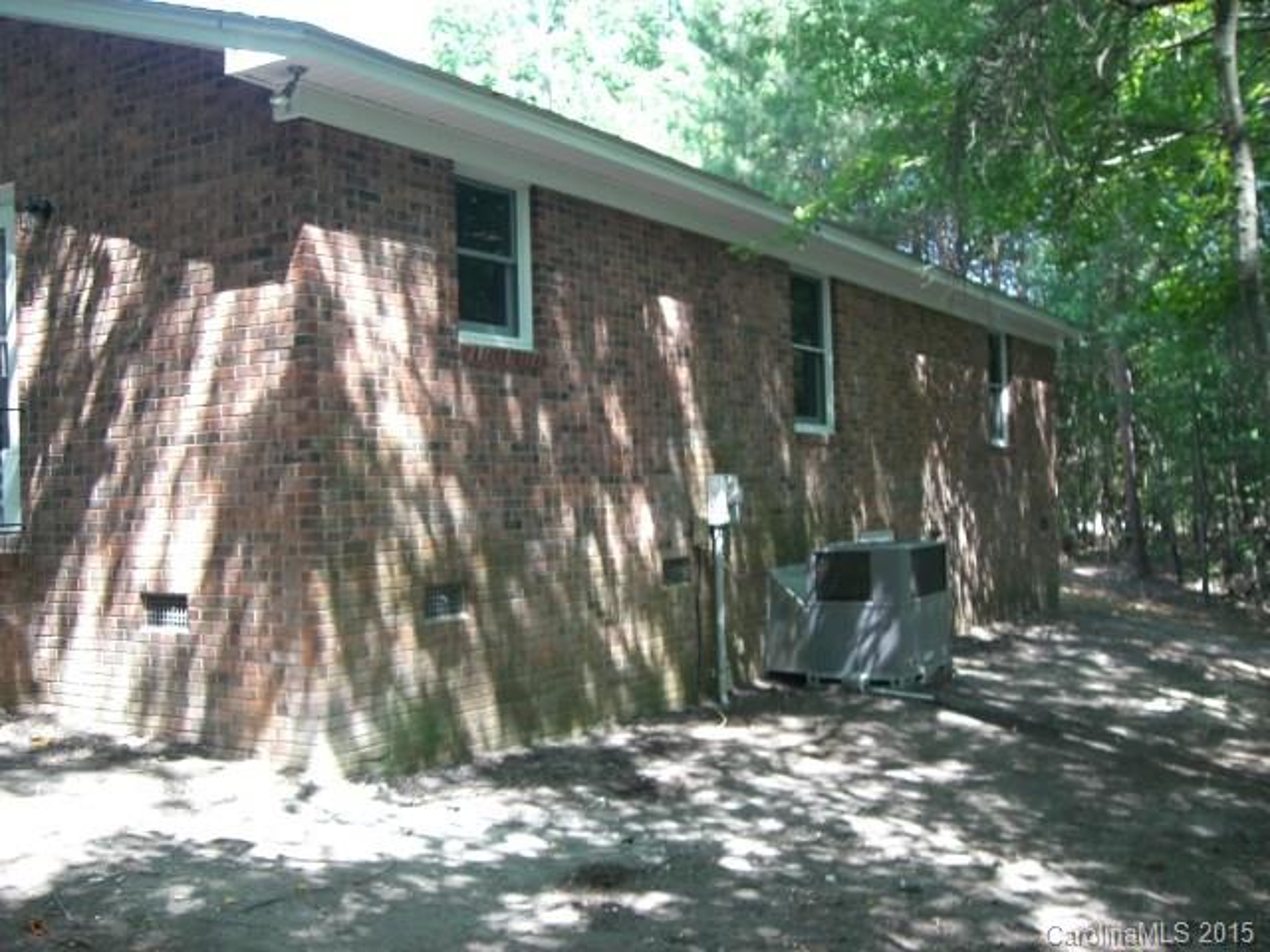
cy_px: 476
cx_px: 635
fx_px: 1394
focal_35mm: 38
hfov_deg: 49.0
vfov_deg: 37.7
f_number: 2.7
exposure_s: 1/100
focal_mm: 6.2
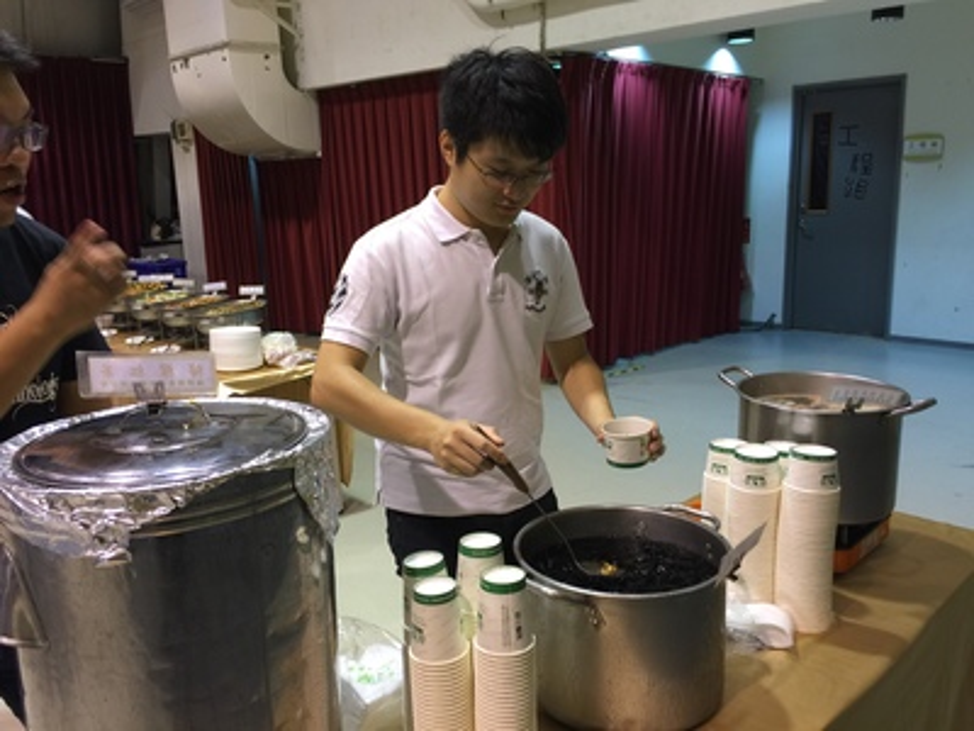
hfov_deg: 61.7
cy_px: 366
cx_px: 487
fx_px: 816
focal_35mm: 29
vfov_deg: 48.2
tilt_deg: -12.7
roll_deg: +0.6
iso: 32
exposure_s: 1/15
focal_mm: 4.15
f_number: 2.2
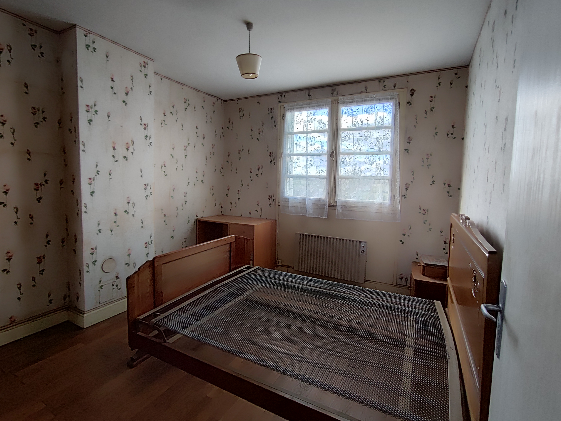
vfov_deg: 85.6
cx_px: 272
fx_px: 227
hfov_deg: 102.0
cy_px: 200
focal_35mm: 14
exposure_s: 1/100
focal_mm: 1.66
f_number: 2.2
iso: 83
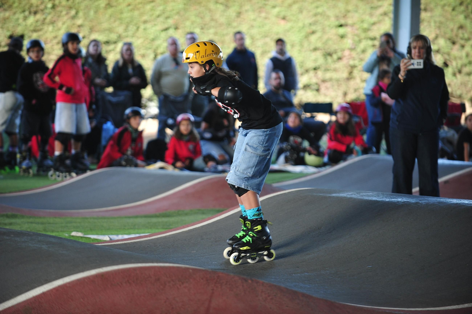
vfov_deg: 8.6
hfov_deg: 12.8
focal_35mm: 160
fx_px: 2097
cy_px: 157
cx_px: 236
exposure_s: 1/500
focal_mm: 160
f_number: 2.8
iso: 800
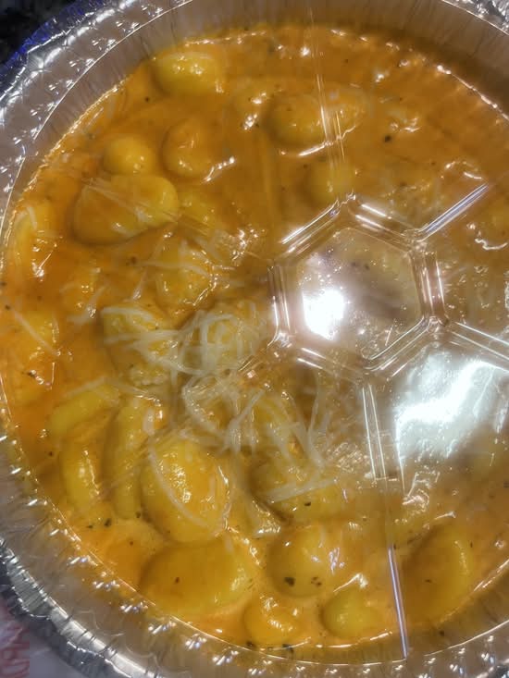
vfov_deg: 69.4
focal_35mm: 25
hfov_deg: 54.9
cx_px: 254
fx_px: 490
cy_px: 339
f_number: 1.6
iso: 125
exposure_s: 1/60
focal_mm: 5.1
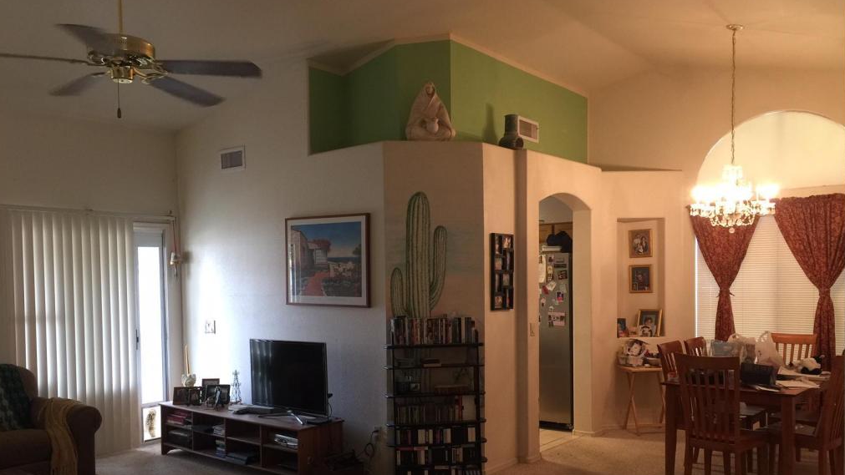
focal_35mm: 32
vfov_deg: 36.4
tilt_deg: -3.0
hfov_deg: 61.0
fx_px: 717
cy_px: 311
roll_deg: -0.2
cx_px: 421
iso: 50
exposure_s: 1/15
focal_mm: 4.15
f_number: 2.2
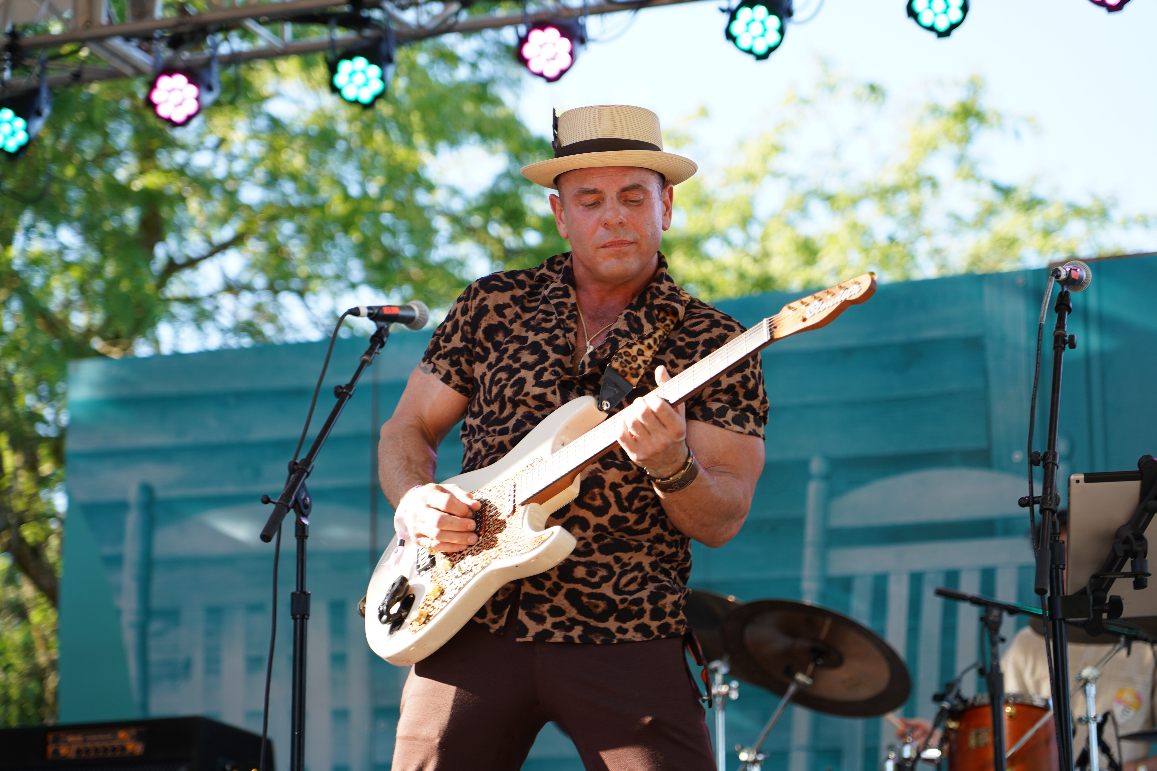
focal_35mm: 105
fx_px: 3374
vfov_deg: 13.0
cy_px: 386
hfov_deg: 19.5
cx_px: 578
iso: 160
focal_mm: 105
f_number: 4
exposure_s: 1/160
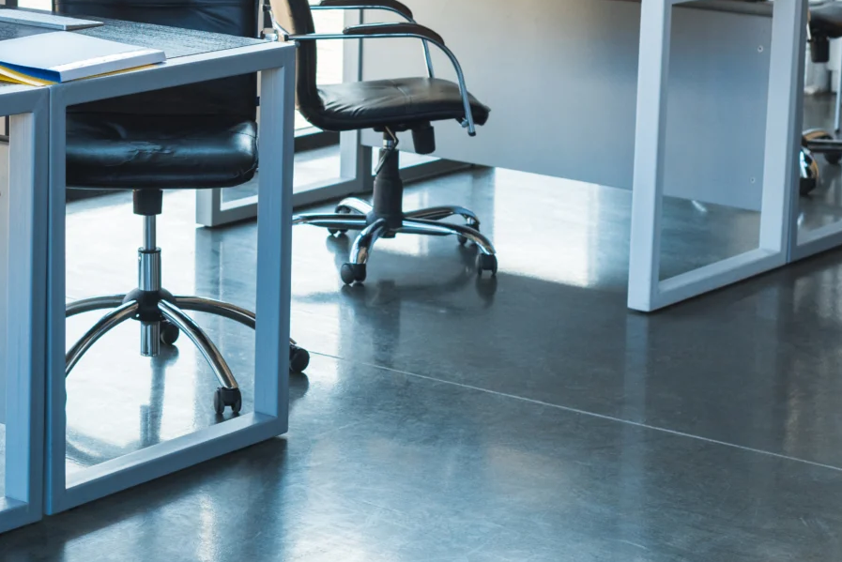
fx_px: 2504
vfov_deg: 12.7
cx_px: 229
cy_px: 81
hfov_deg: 19.0
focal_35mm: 107
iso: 500
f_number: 4.5
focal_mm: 50
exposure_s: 1/320
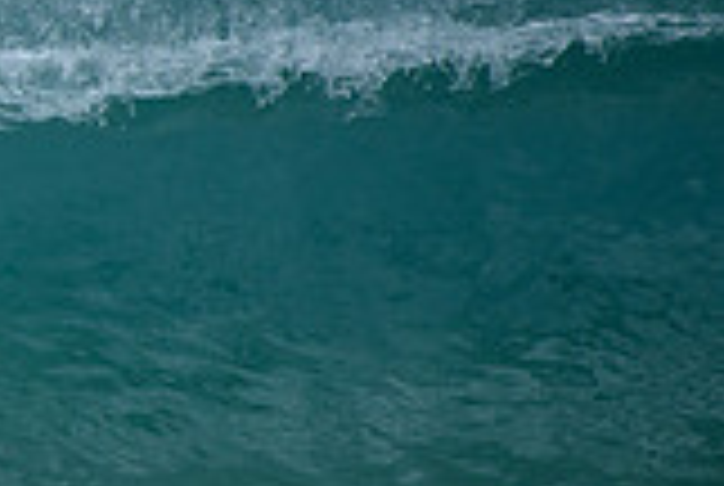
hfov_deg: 1.1
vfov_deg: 0.7
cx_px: -576
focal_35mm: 1855
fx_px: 37375
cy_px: -61
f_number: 5.6
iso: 360
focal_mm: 500
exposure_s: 1/2000
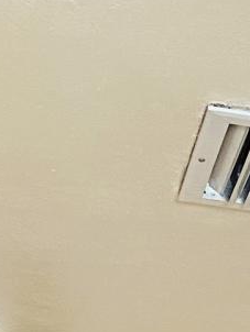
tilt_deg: -4.3
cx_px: 724
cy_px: 1016
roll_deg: +1.2
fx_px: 1654
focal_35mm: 172
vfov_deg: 9.1
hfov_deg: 7.7
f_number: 1.8
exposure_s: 1/60
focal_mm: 4.25
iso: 200
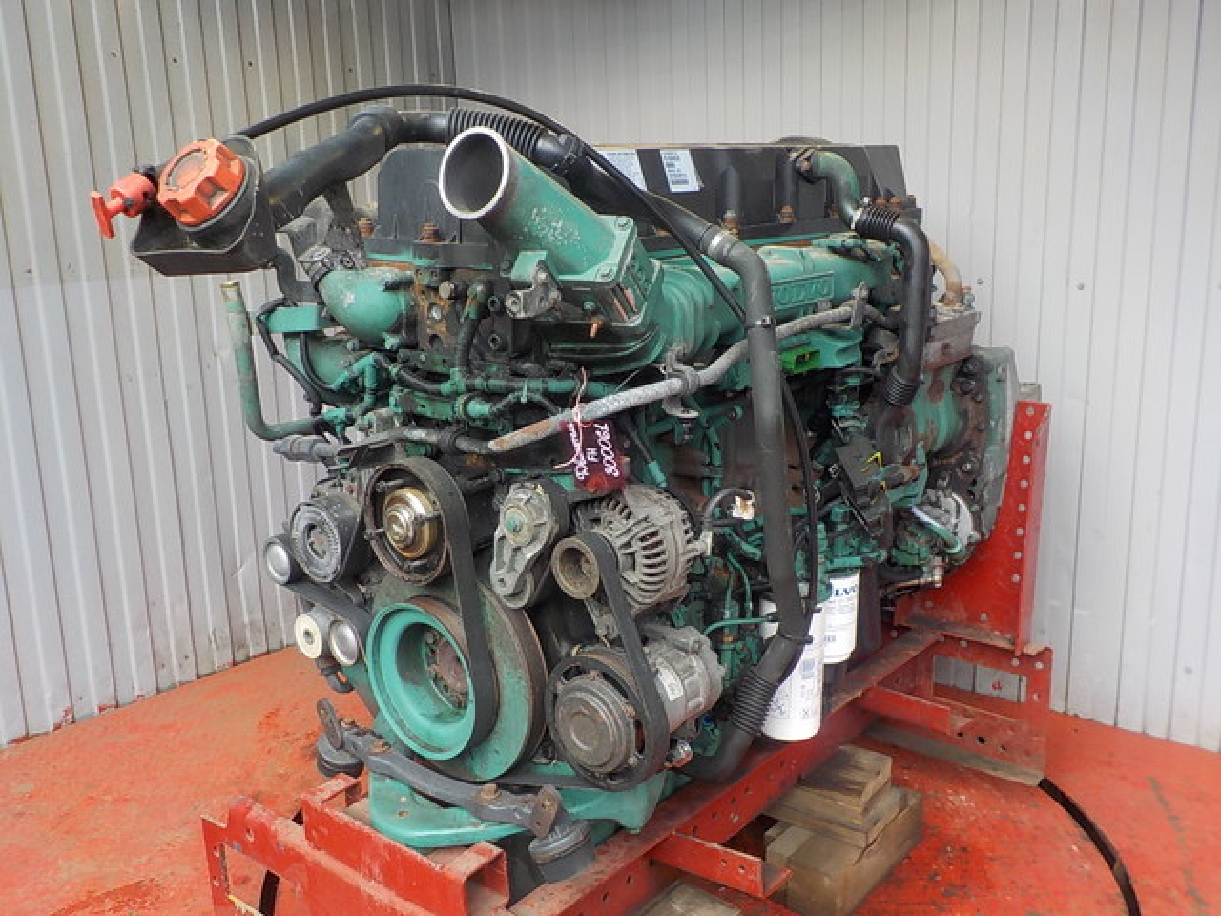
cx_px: 610
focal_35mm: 30
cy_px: 458
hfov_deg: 60.0
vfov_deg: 46.8
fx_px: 1058
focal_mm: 4.1
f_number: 3.3
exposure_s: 1/30
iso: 125
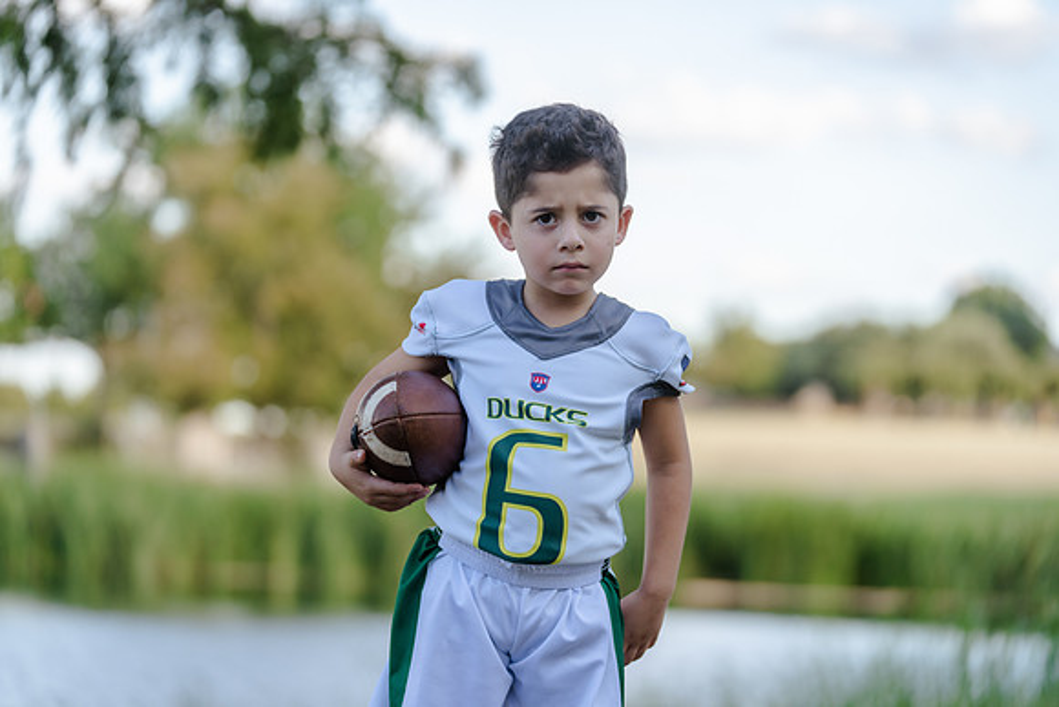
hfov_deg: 18.3
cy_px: 354
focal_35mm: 112
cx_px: 530
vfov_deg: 12.2
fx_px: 3295
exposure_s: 1/320
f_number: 2.8
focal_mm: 112
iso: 125
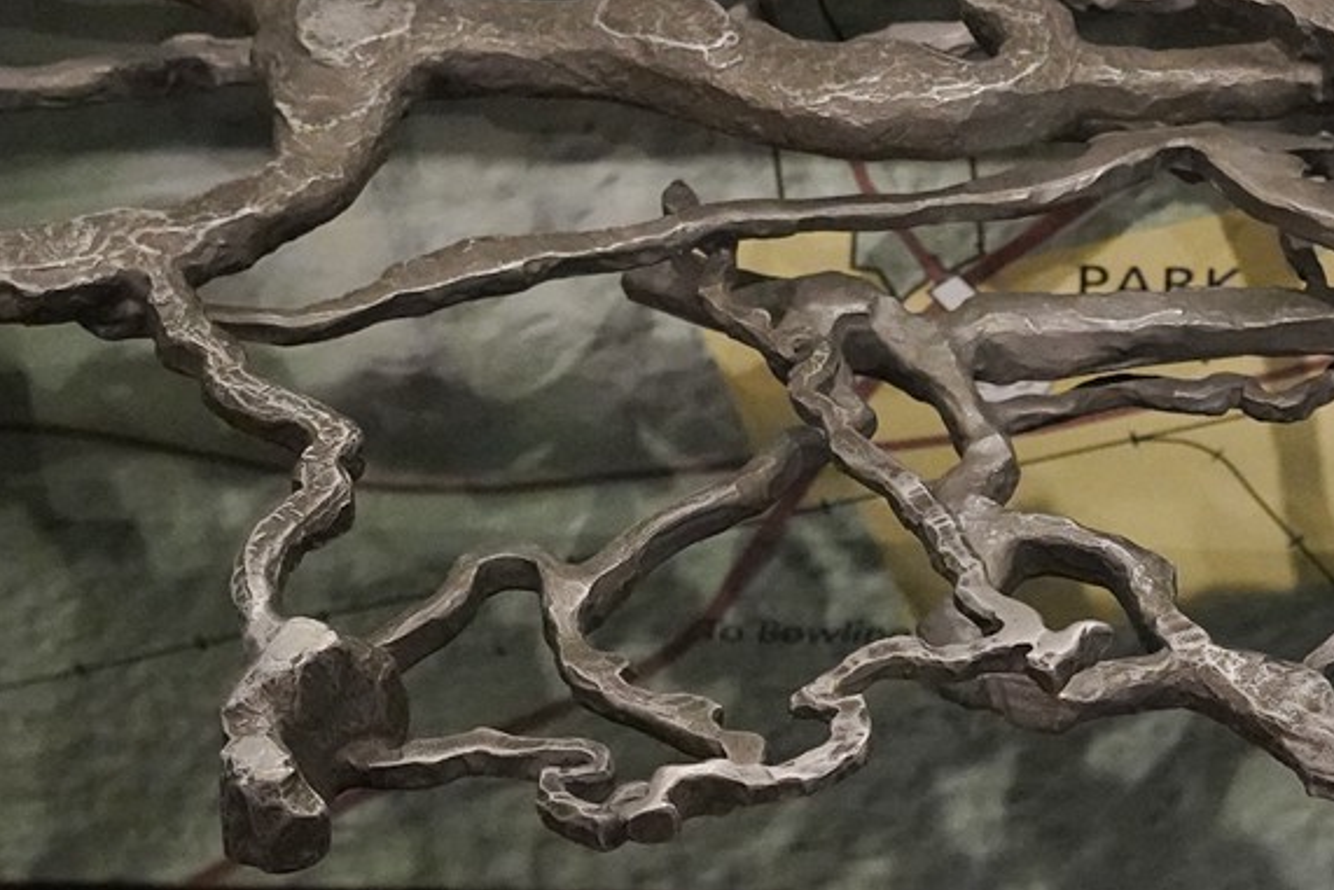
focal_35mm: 105
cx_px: 1098
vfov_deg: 13.0
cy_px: 729
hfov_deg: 19.2
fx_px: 3892
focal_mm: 30
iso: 8000
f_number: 4.5
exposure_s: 1/100
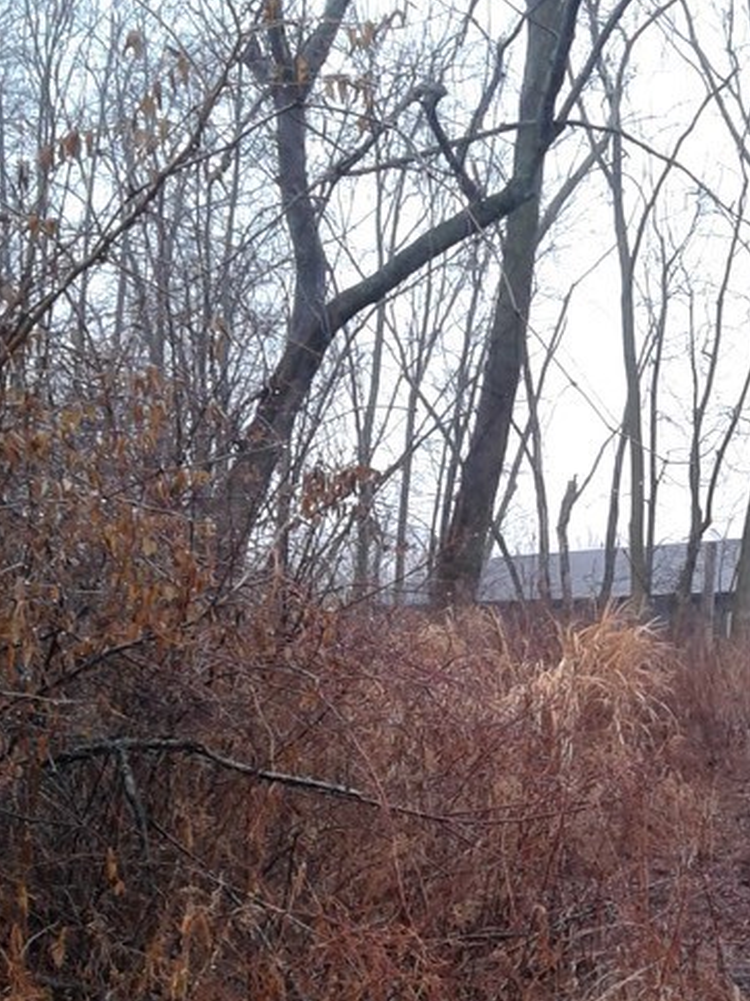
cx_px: 754
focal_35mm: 70
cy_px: 904
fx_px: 2023
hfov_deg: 20.3
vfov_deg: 26.8
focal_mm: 3.3
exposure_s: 1/100
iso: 50
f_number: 2.2
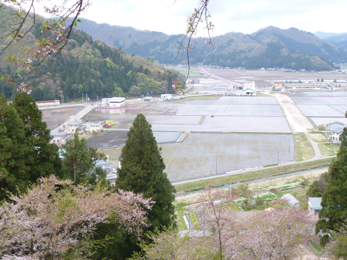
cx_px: 174
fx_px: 451
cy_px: 130
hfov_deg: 42.1
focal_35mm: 45
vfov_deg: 32.2
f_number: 4
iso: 100
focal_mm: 8
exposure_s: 1/200
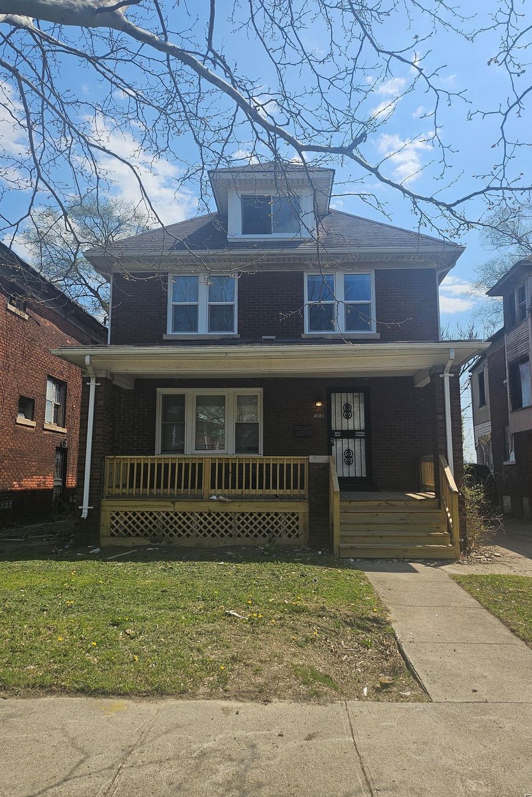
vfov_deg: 69.4
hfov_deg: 49.5
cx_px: 273
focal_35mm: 26
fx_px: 576
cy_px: 393
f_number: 1.8
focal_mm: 5
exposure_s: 1/3913
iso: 50
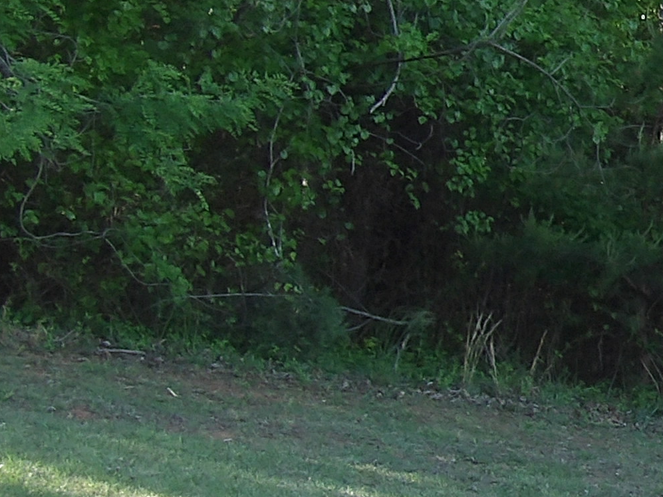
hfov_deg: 7.9
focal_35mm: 245
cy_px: 231
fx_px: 4693
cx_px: 949
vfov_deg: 6.1
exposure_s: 1/70
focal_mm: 9.5
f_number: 3.9
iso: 100
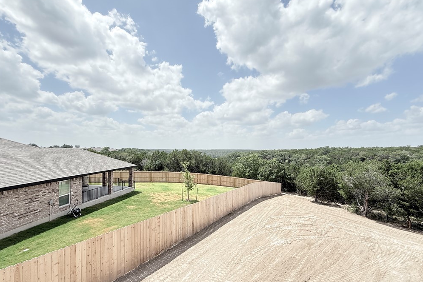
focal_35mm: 15
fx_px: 176
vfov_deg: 77.2
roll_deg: -0.8
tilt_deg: -0.1
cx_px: 216
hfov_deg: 100.4
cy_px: 151
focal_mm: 2.22
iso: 64
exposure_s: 1/1259
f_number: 2.2
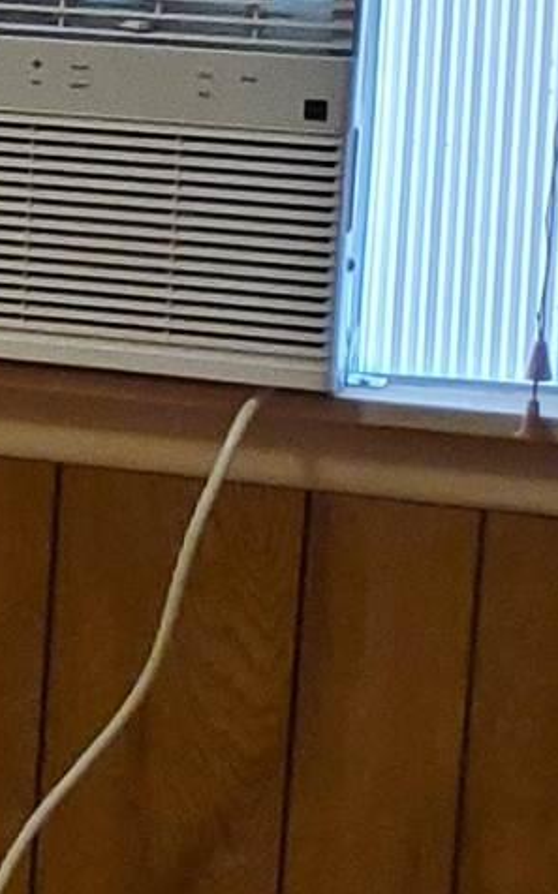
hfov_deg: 5.8
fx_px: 4336
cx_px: -1980
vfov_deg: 11.7
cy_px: -4
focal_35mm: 178
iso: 250
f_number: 1.5
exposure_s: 1/40
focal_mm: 4.3
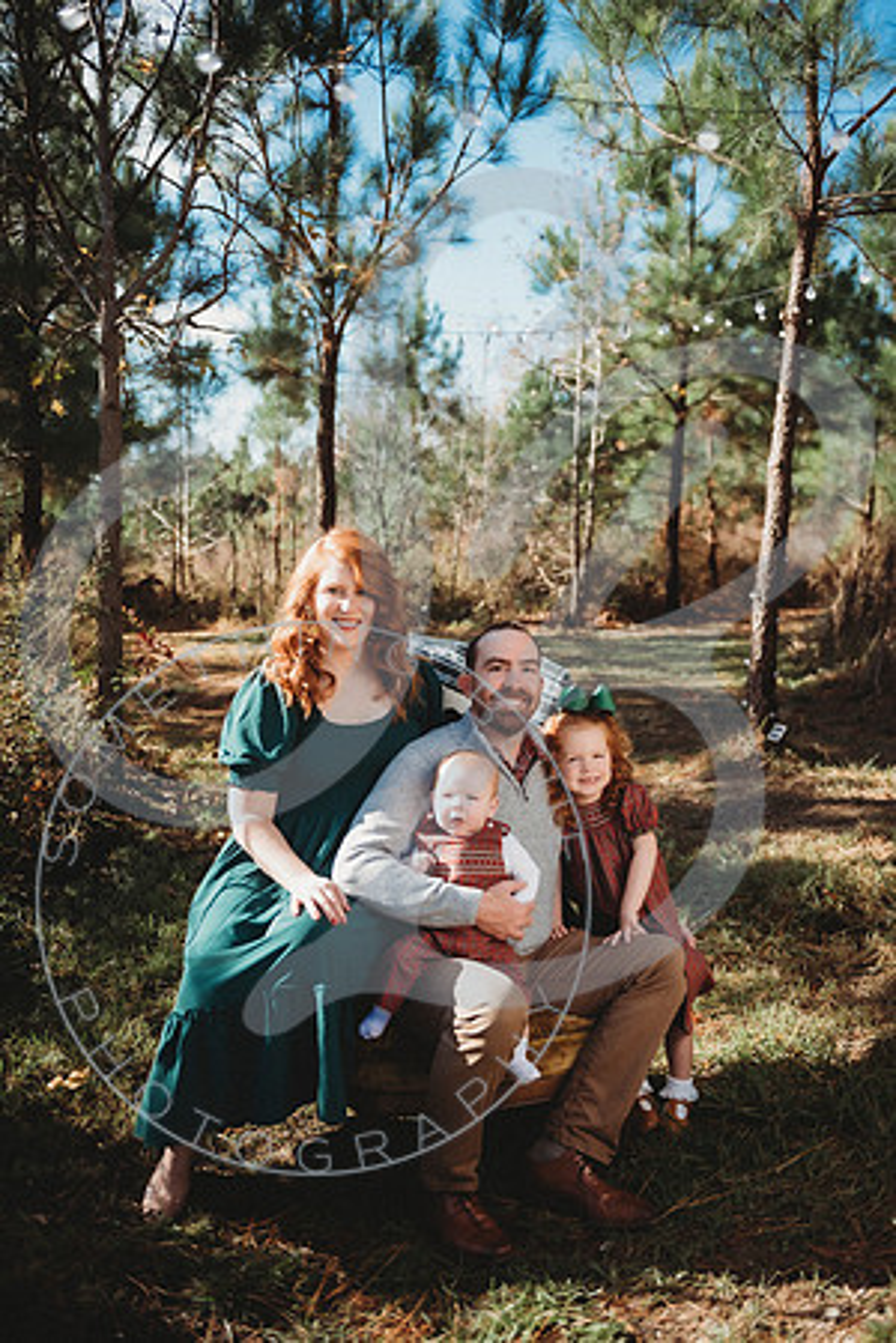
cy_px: 672
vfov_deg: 55.8
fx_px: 1269
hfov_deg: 38.9
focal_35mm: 34
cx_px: 448
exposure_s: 1/500
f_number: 2.8
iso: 100
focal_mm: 34
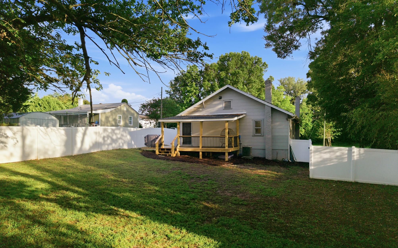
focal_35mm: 26
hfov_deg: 70.4
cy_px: 135
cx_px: 200
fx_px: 282
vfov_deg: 47.5
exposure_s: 1/80
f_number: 1.8
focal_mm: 8.7
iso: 280
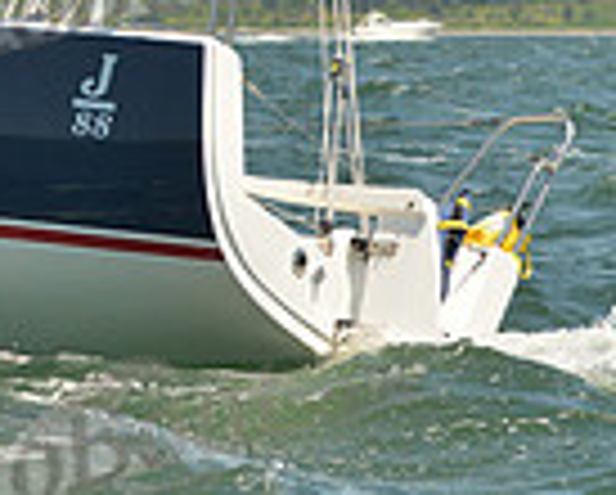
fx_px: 5660
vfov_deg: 5.0
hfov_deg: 6.1
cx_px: -450
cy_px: -178
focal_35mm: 310
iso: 400
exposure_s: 1/800
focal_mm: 78
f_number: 4.5
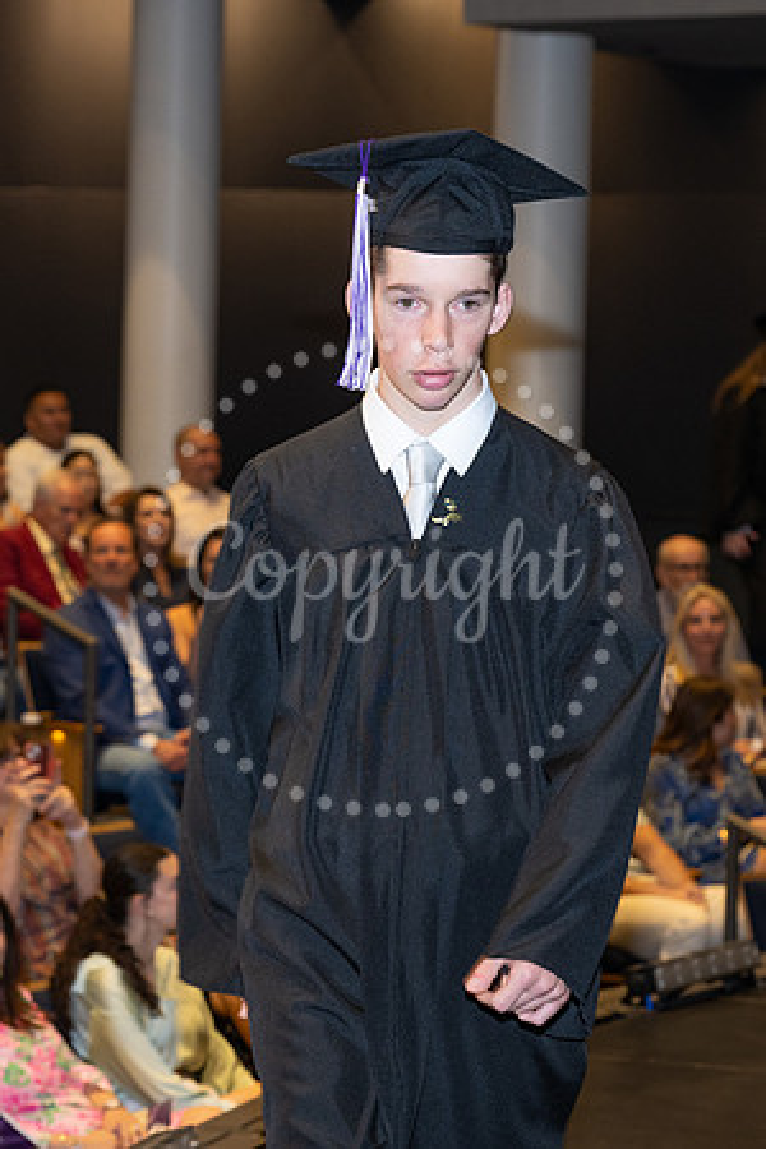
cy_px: 574
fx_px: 3782
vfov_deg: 17.3
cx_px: 182
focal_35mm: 119
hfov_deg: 11.5
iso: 1000
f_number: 5
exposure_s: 1/80
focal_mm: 79
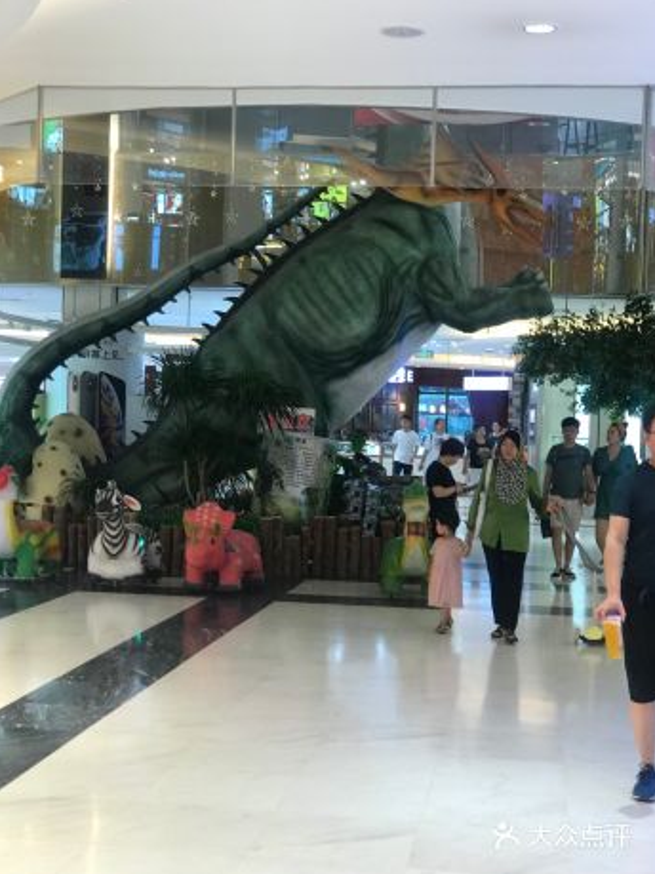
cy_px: 433
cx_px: 328
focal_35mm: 58
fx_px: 1464
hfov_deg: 25.2
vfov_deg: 33.2
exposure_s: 1/50
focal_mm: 6.6
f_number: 2.8
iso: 80
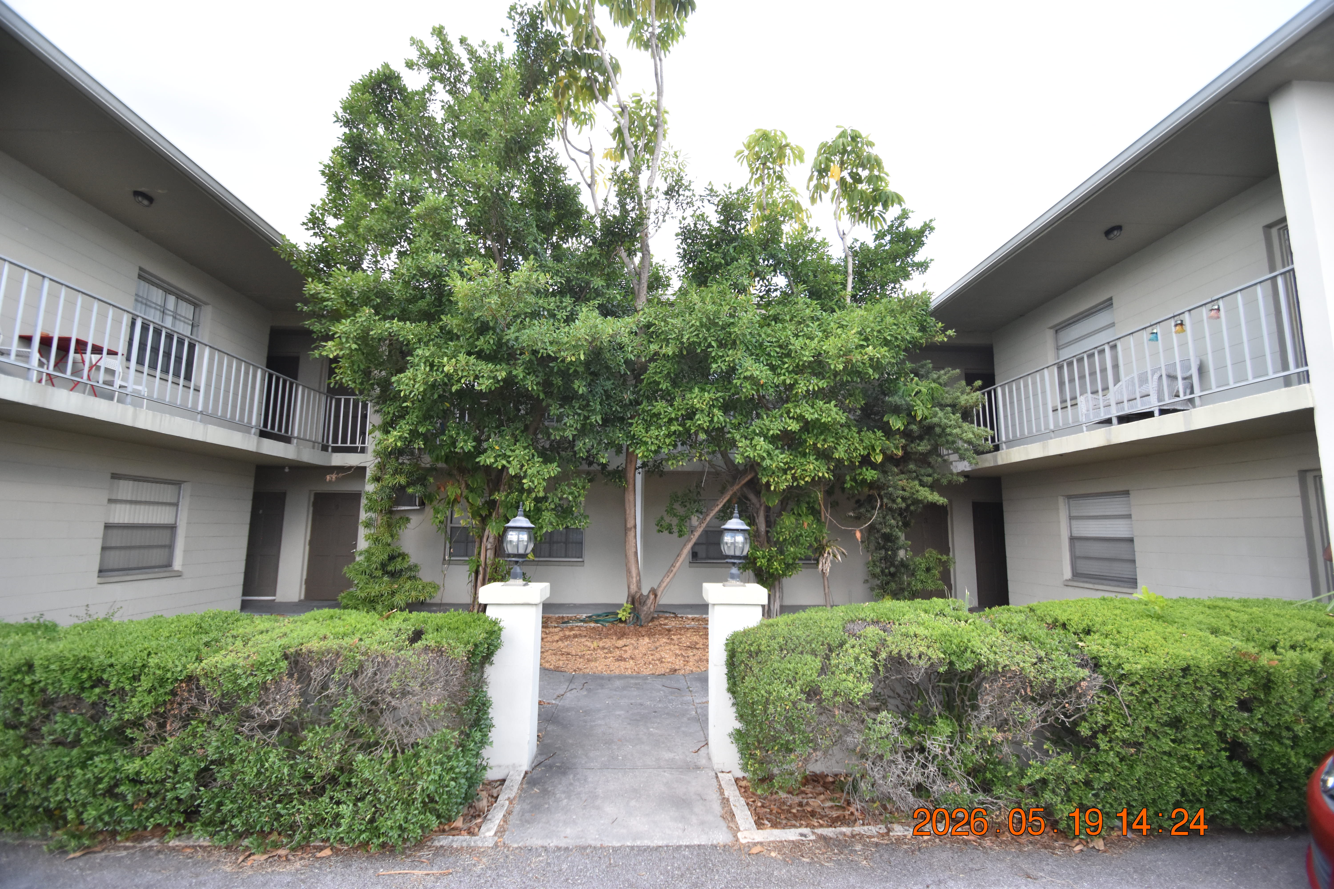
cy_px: 444
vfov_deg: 77.3
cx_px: 667
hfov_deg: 100.4
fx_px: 556
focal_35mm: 15
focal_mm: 10
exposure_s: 1/1000
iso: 800
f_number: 3.5
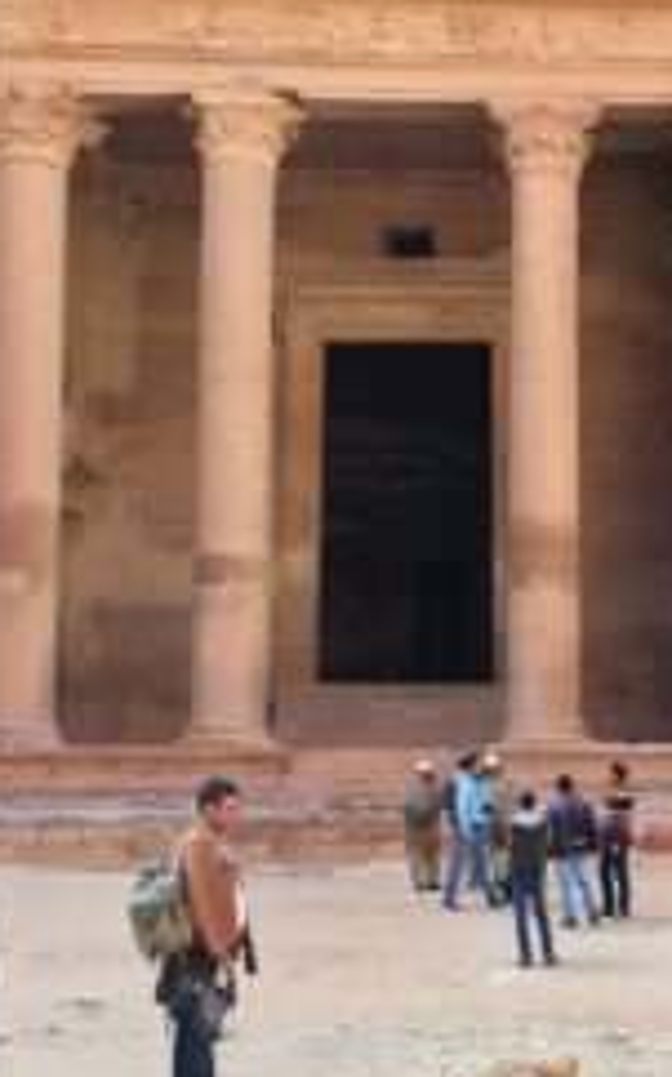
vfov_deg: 29.4
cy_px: 607
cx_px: 654
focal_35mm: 70
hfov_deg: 18.2
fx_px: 2054
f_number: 2.2
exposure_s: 1/181
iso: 32
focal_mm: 4.12
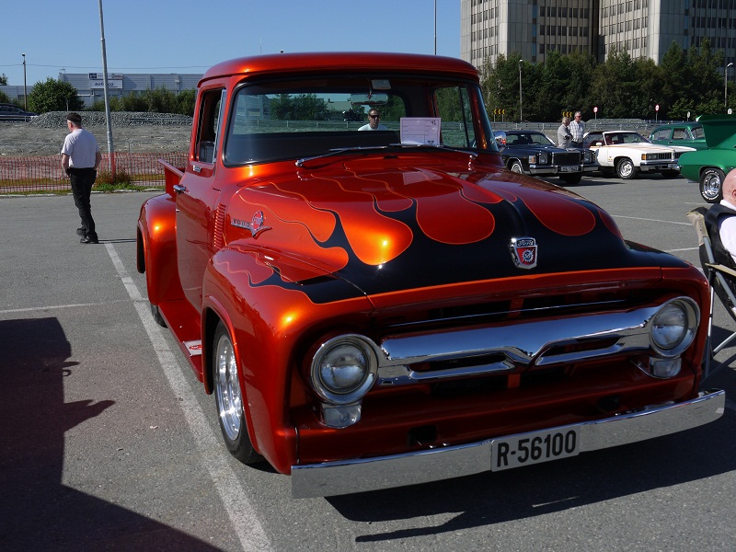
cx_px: 368
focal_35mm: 40
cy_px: 276
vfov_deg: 36.0
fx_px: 850
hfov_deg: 46.8
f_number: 9
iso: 100
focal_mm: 20
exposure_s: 1/400
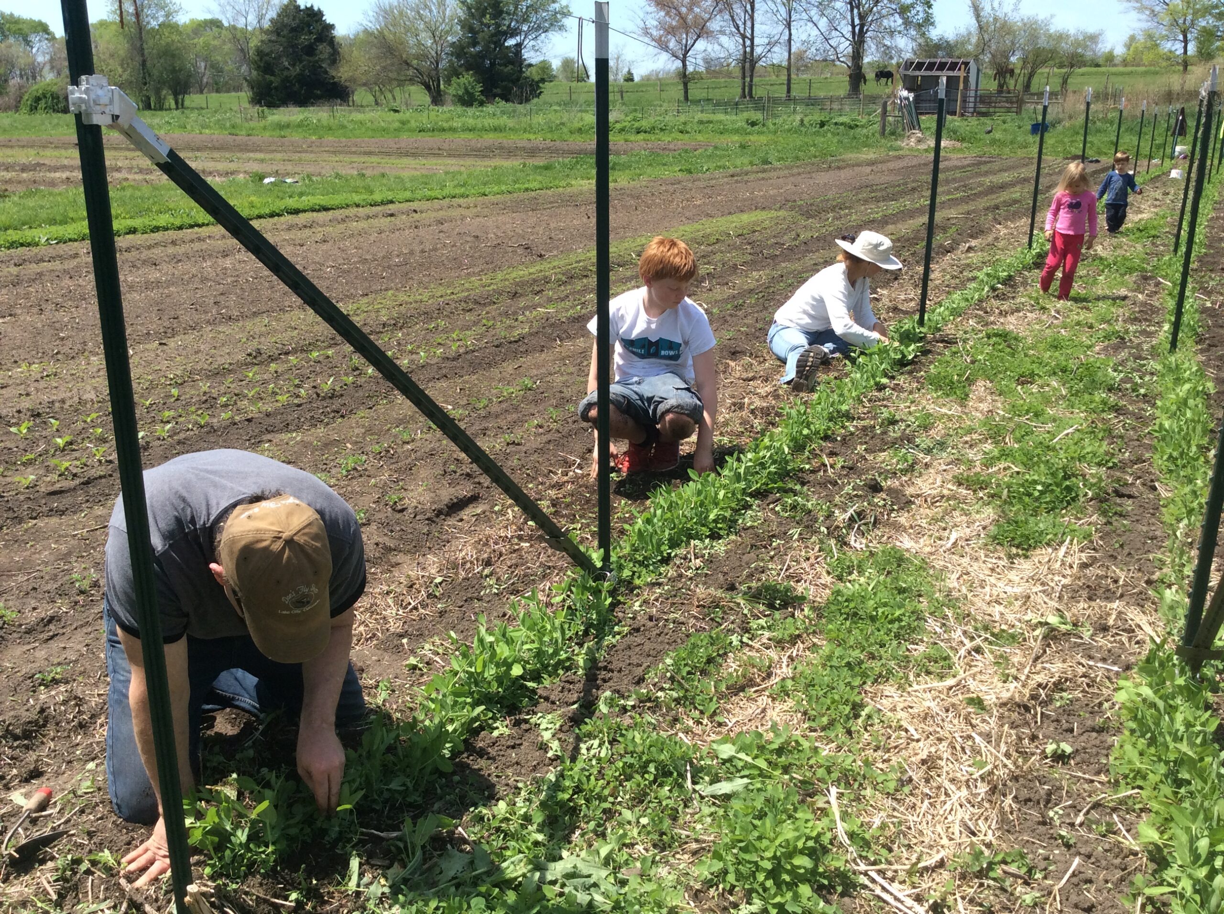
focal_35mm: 33
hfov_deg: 55.4
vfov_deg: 42.8
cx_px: 612
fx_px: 1165
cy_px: 457
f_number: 2.4
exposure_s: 1/867
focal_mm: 3.3
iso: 32
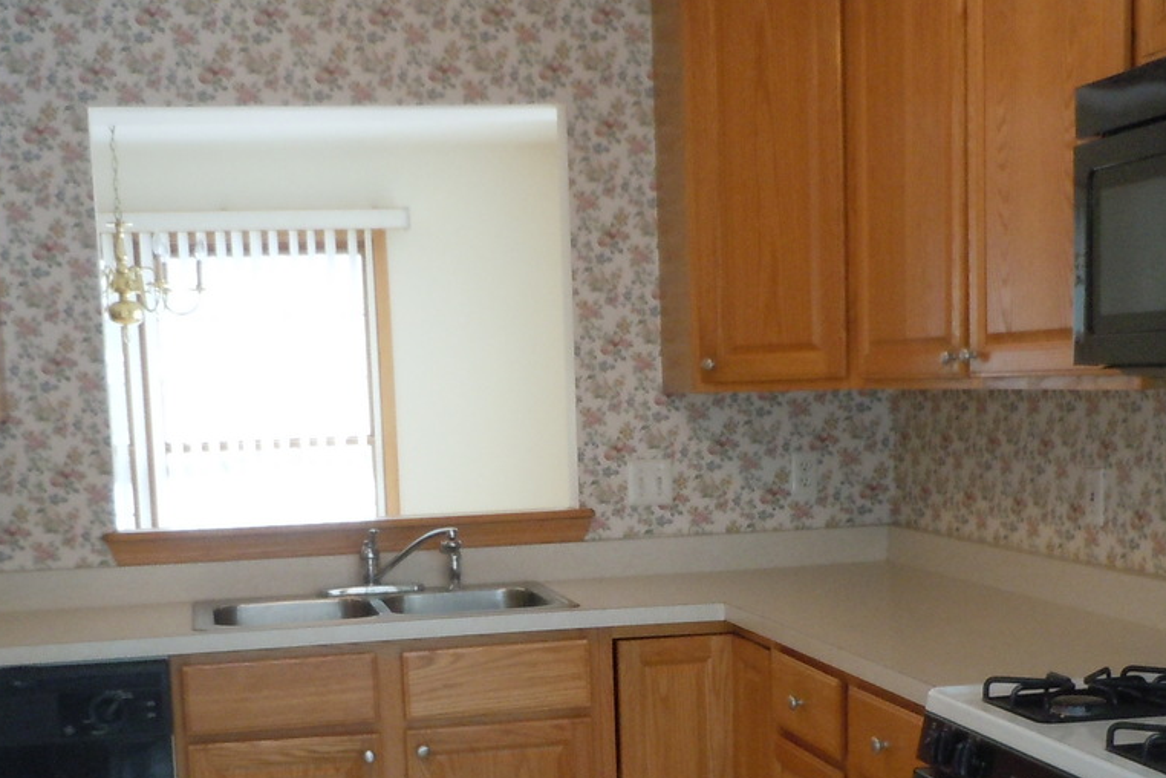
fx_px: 1781
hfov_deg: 36.2
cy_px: 646
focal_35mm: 55
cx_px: 568
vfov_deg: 24.2
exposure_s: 1/40
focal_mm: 5
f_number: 3.7
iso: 400
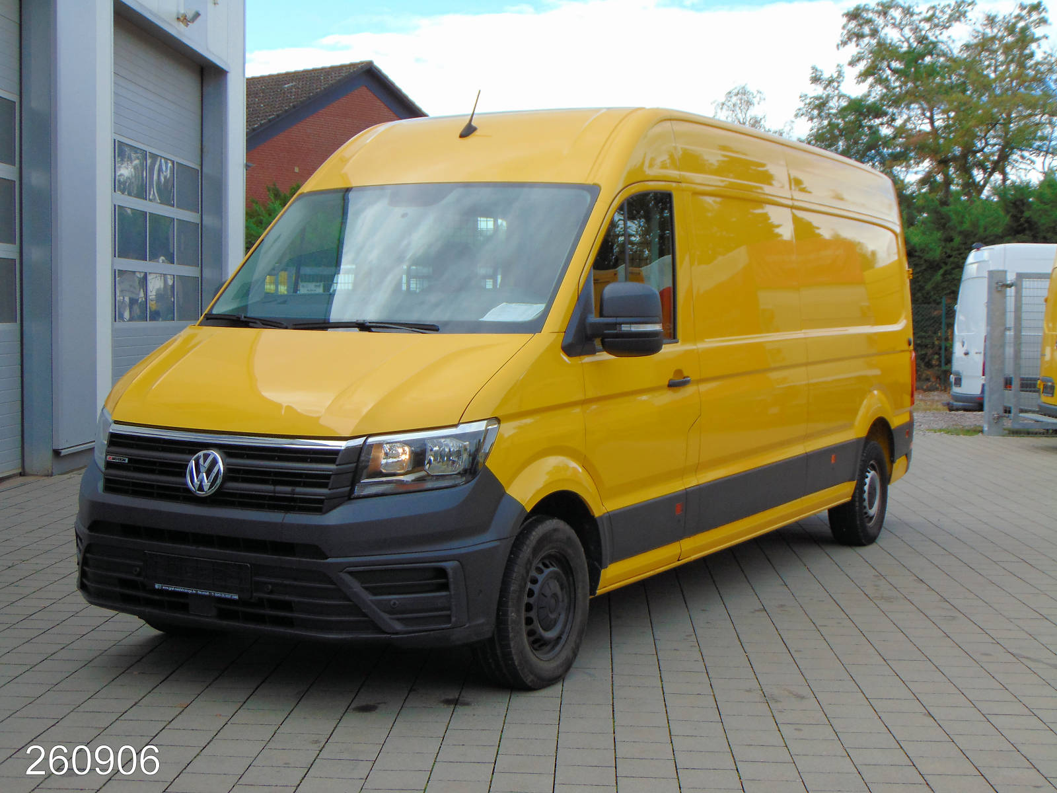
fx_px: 1527
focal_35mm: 50
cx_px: 528
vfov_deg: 29.1
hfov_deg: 38.2
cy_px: 396
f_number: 3.5
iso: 80
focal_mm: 9
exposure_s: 1/640
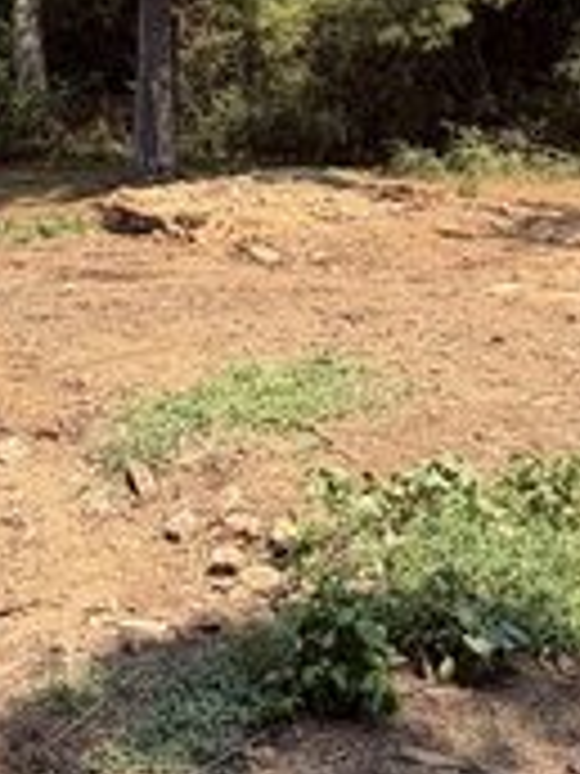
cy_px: 234
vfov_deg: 36.3
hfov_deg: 27.7
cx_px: 153
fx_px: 1162
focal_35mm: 52
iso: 40
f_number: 2.2
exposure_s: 1/579
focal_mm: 2.22
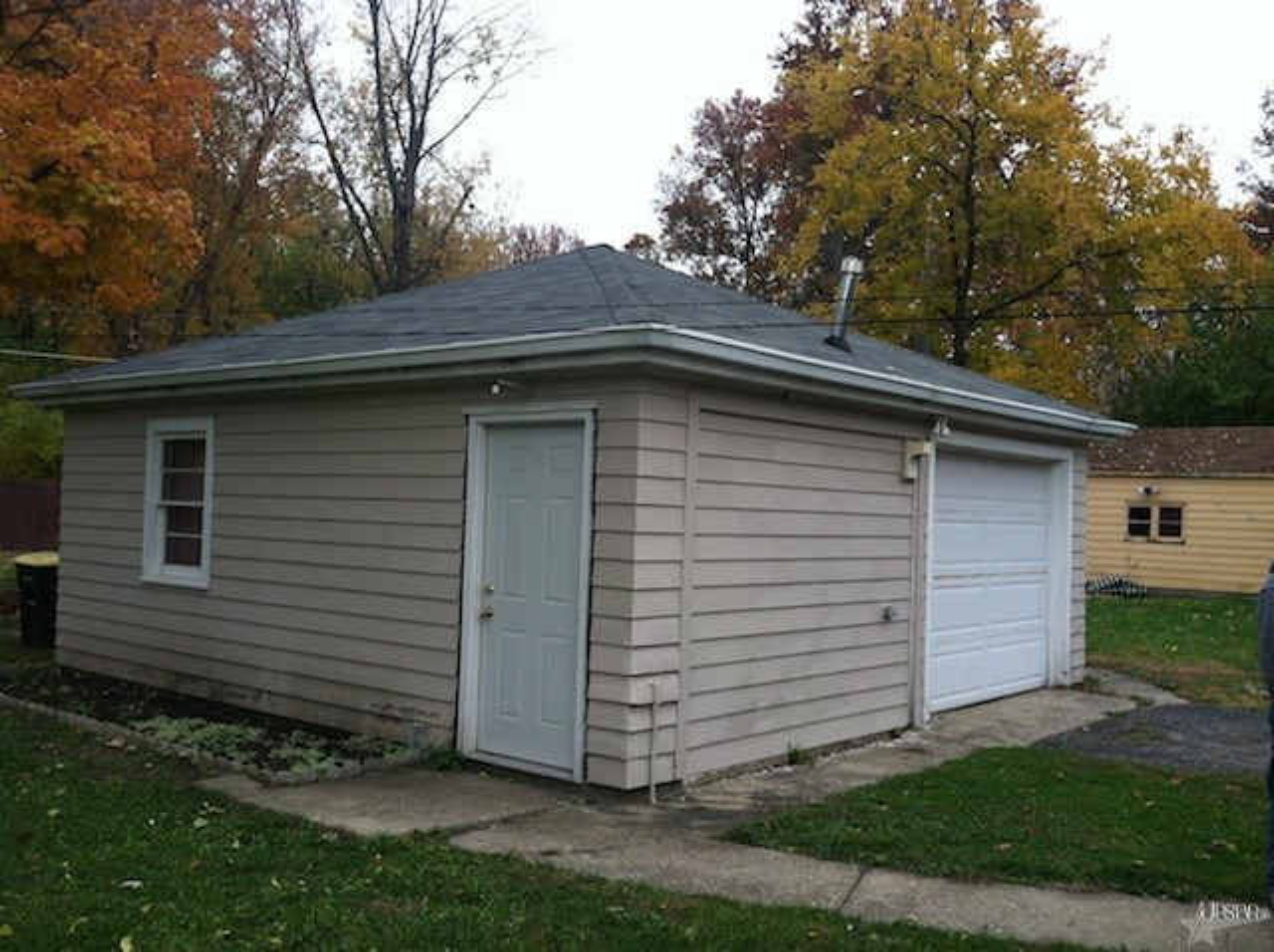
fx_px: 1286
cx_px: 637
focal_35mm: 35
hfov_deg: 52.7
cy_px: 476
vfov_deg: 40.6
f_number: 2.8
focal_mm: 3.85
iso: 80
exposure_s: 1/171
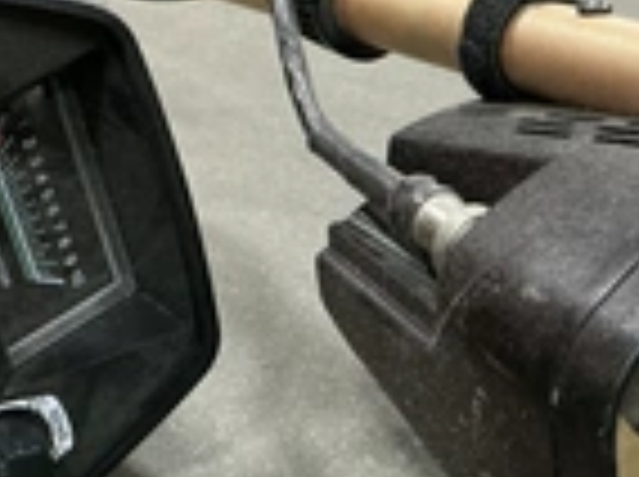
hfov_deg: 24.7
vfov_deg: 18.6
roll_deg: -0.3
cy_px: 288
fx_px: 1456
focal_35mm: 79
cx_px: 392
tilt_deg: -24.8
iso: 250
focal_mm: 3
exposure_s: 1/30
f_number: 1.8
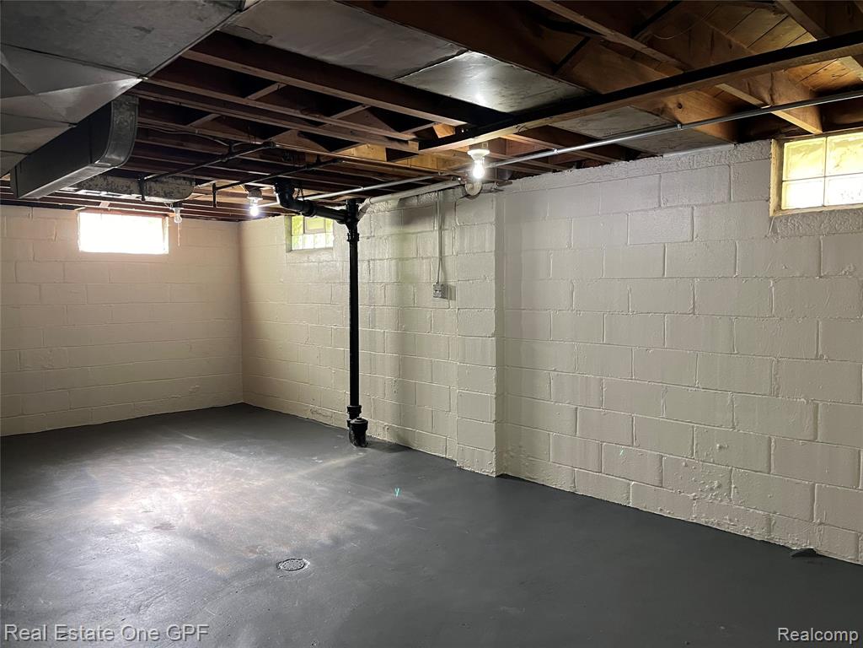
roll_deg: +0.5
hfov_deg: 67.3
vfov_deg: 53.1
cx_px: 432
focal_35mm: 26
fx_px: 648
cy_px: 324
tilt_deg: -2.9
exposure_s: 1/60
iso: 200
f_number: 1.6
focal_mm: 5.1
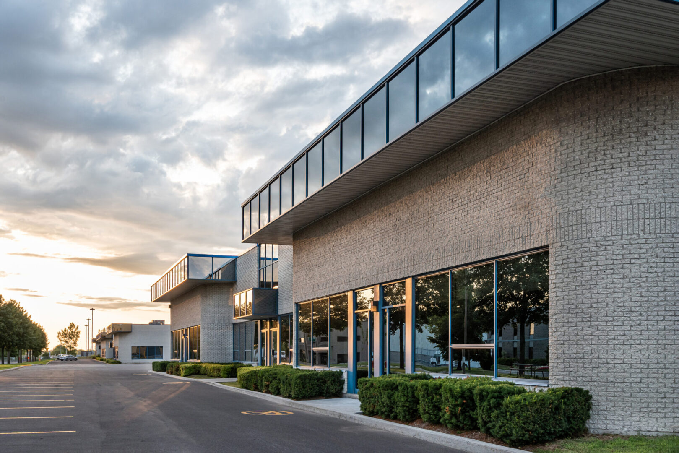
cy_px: 226
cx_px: 340
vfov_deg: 37.9
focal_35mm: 35
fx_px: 660
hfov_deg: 54.4
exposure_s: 1/125
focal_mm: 35
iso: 400
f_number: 8
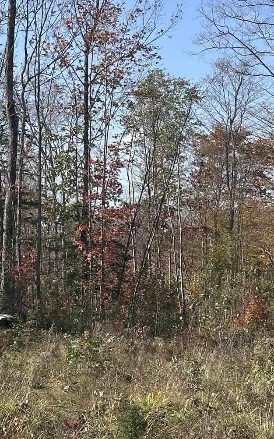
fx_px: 1398
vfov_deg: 17.8
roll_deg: -0.4
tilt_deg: +3.3
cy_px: 201
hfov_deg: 11.2
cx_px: 143
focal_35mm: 117
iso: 64
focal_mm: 6.86
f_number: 1.78
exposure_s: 1/2976
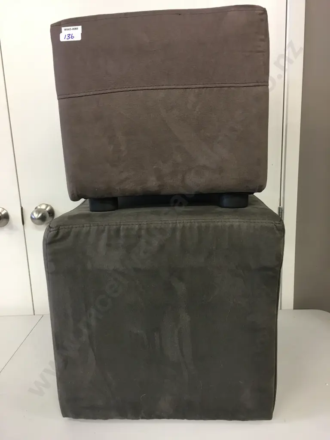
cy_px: 220
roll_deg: +1.7
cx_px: 165
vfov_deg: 61.7
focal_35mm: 29
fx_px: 369
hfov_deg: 48.2
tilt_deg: -10.4
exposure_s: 1/17
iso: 50
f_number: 2.2
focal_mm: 4.15
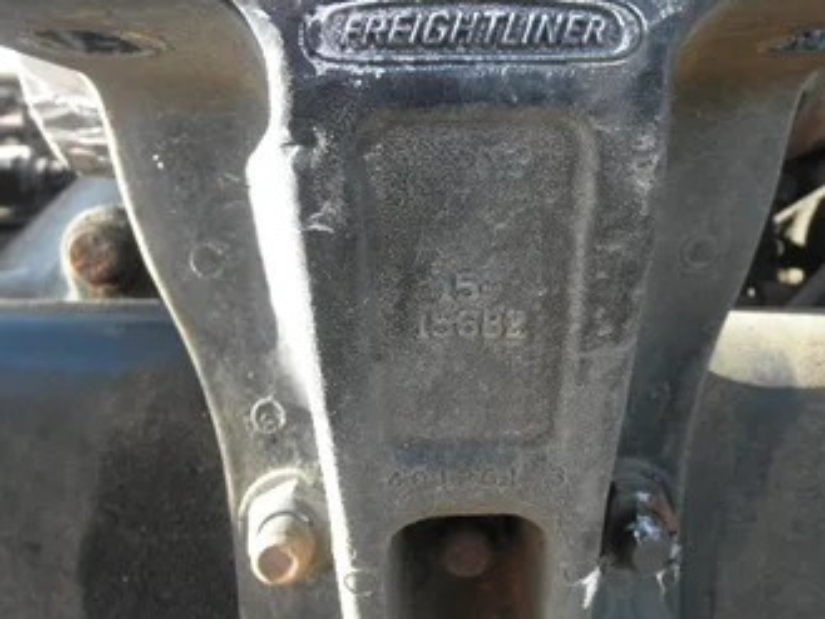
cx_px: 476
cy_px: 276
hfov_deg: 53.7
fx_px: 811
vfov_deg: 41.8
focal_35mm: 34
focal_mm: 5
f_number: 3
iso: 64
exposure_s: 1/60
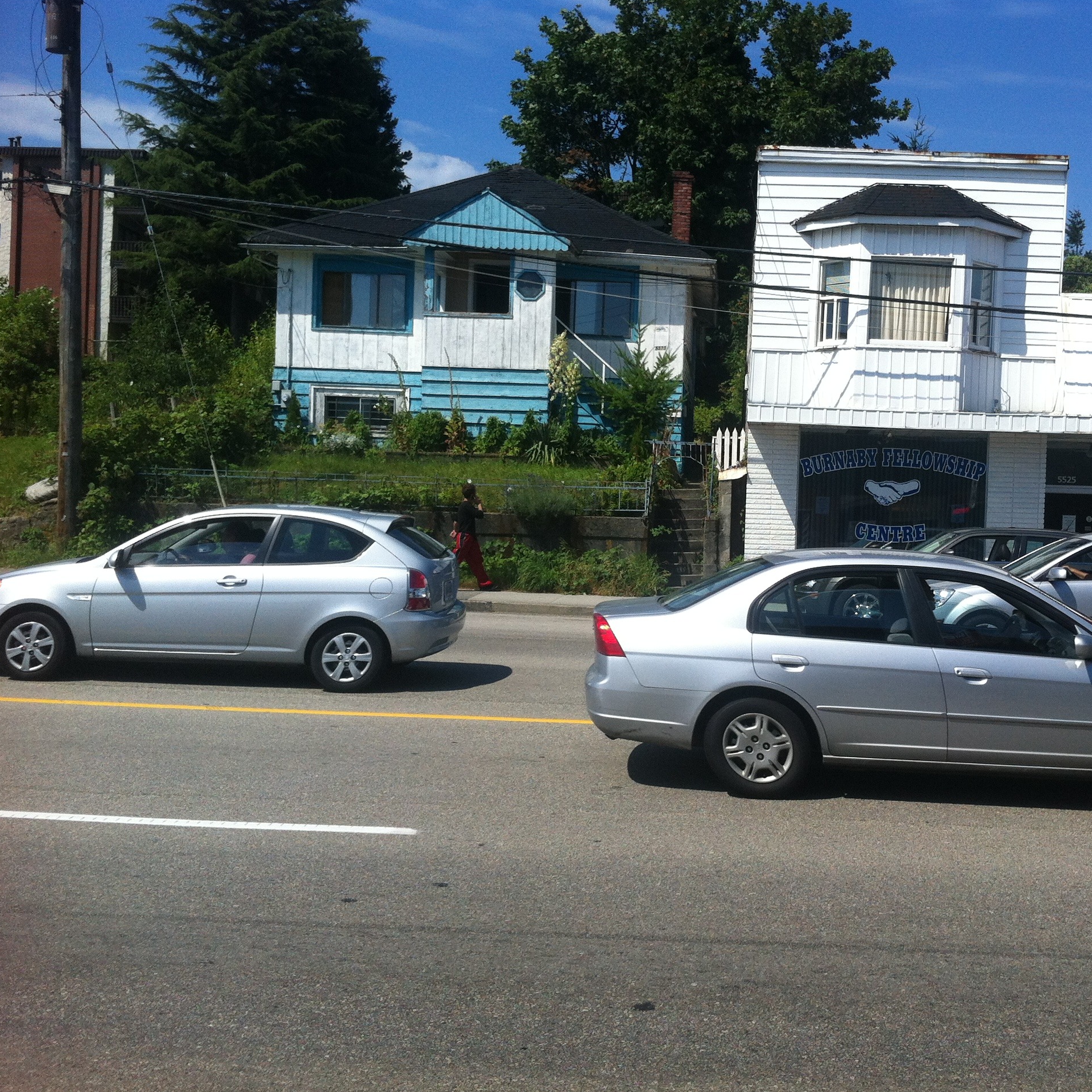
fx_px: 1499
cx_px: 721
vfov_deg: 40.0
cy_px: 544
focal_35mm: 42
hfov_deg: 39.6
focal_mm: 3.85
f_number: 2.8
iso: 80
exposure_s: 1/1774
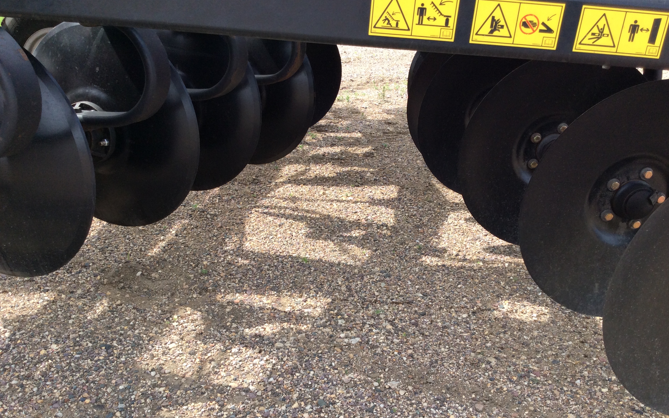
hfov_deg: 56.7
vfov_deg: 37.2
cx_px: 335
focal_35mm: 34
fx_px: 620
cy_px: 248
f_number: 2.4
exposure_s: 1/411
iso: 32
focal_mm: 3.3
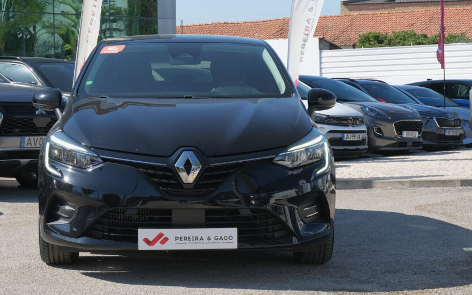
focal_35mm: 84
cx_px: 185
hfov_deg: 24.6
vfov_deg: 15.5
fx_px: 1080
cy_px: 158
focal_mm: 44.5
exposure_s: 1/200
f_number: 9
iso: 160
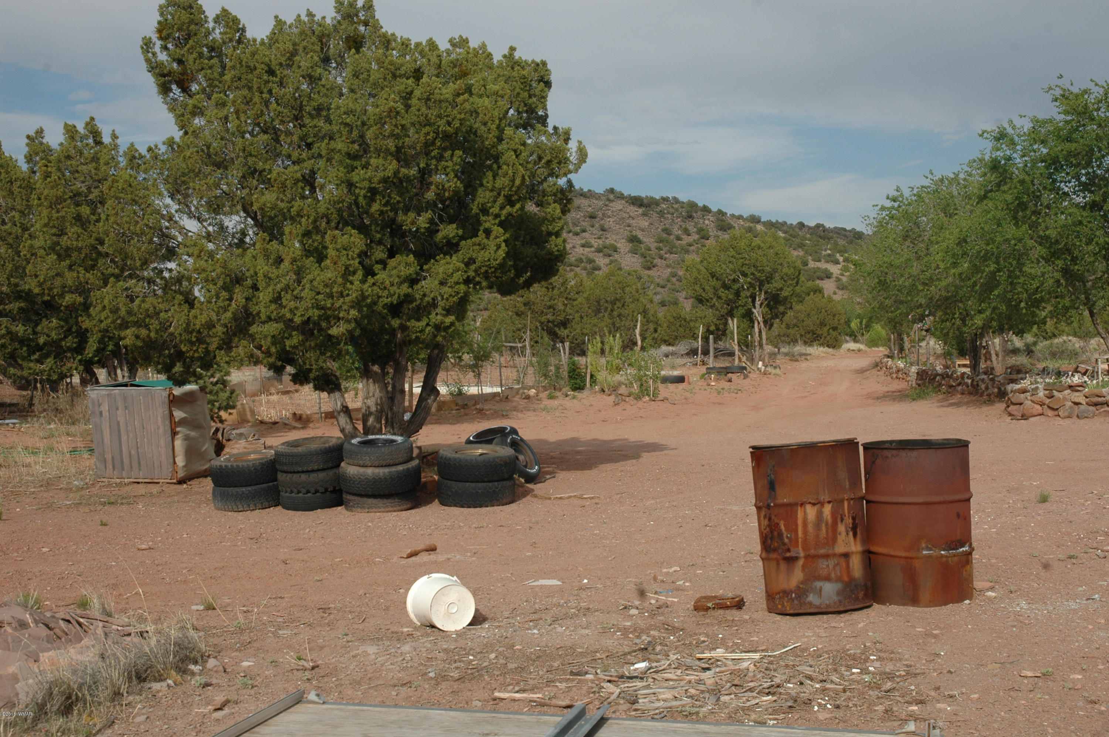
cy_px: 368
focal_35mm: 44
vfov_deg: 30.8
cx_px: 554
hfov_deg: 45.0
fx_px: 1339
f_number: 10
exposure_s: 1/400
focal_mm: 29
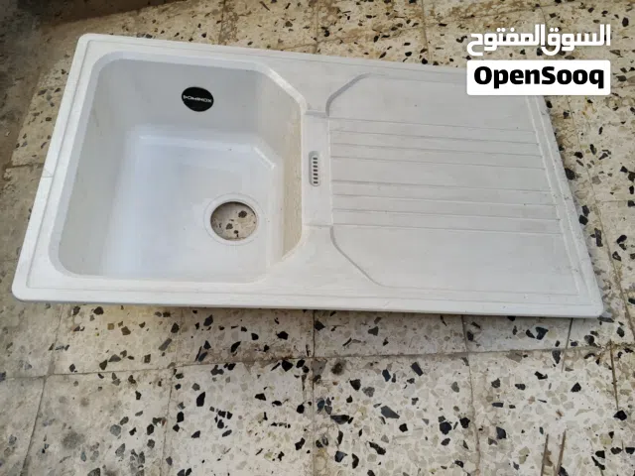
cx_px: 318
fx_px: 422
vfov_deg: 58.9
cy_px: 238
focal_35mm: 23
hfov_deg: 73.9
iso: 57
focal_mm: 4.09
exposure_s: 1/100
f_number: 1.6
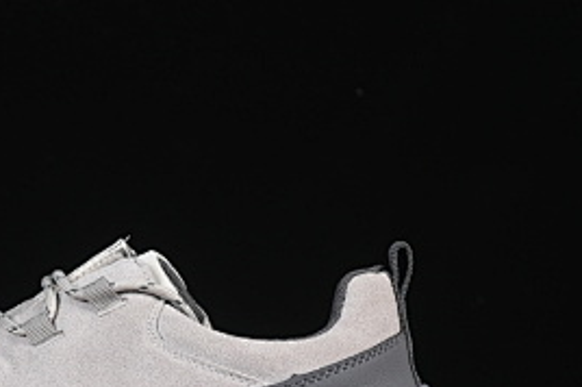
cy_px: 345
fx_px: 2261
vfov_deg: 9.7
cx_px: 98
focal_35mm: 140
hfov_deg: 14.6
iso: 160
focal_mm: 50
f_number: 7.1
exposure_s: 1/80
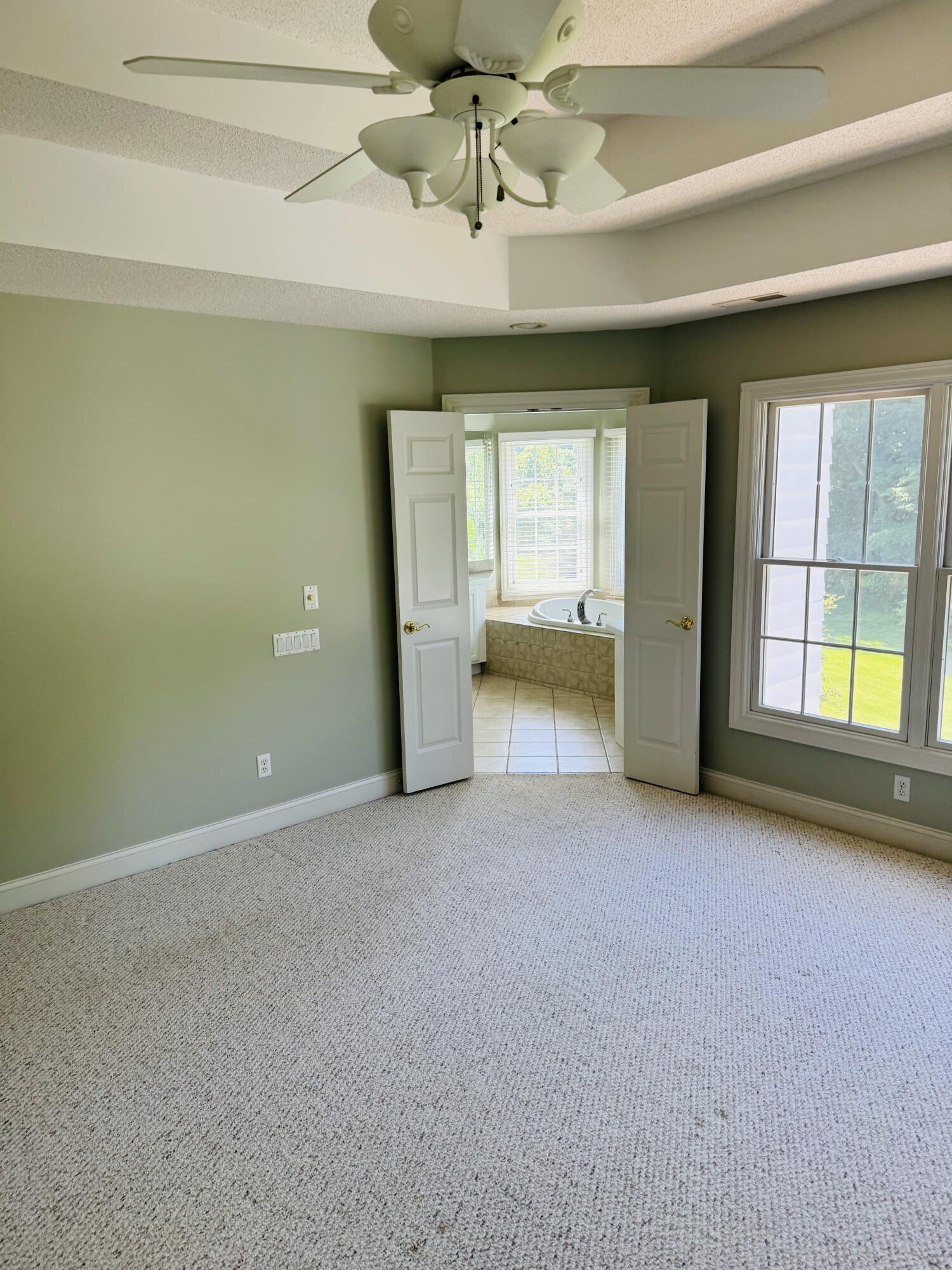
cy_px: 635
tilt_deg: -7.3
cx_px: 476
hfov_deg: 56.8
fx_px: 880
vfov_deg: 71.6
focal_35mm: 24
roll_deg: -0.5
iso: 100
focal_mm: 6.76
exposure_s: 1/126
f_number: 1.78
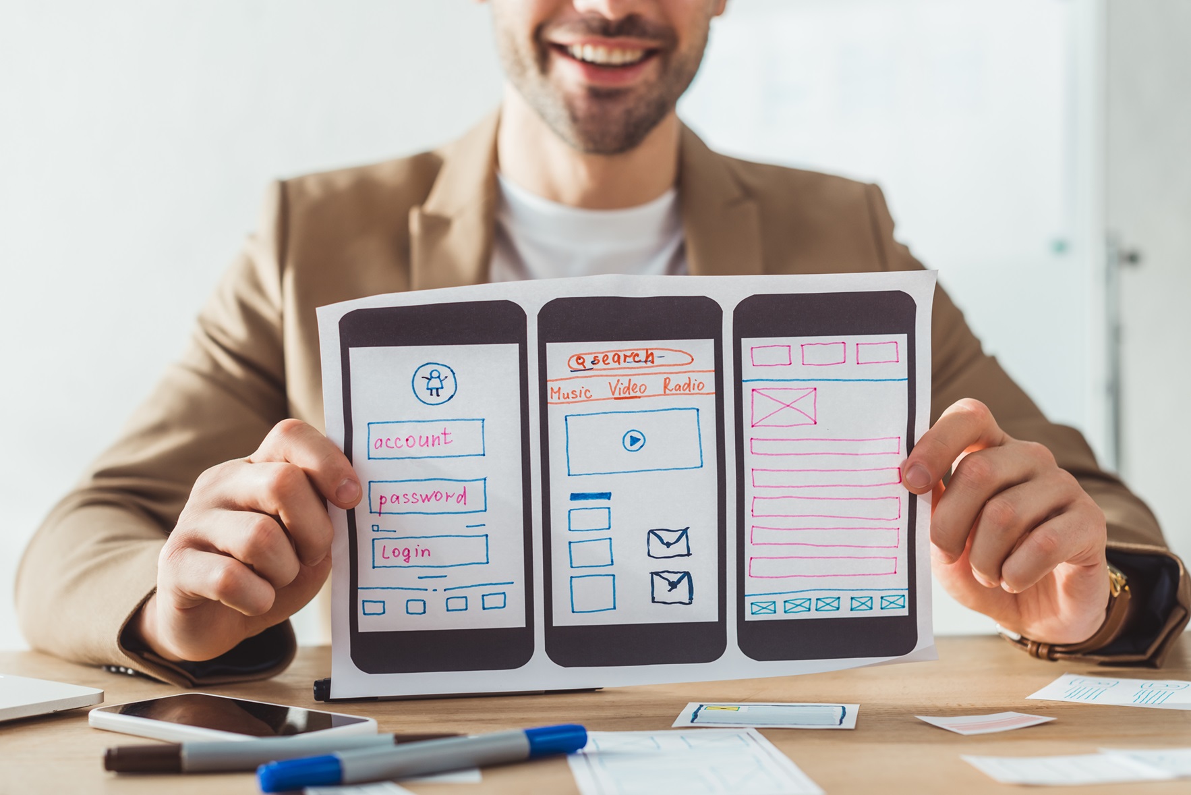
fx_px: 1654
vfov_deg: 27.0
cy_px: 398
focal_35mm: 50
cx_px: 596
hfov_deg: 39.6
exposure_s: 1/200
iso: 160
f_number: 3.5
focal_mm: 50
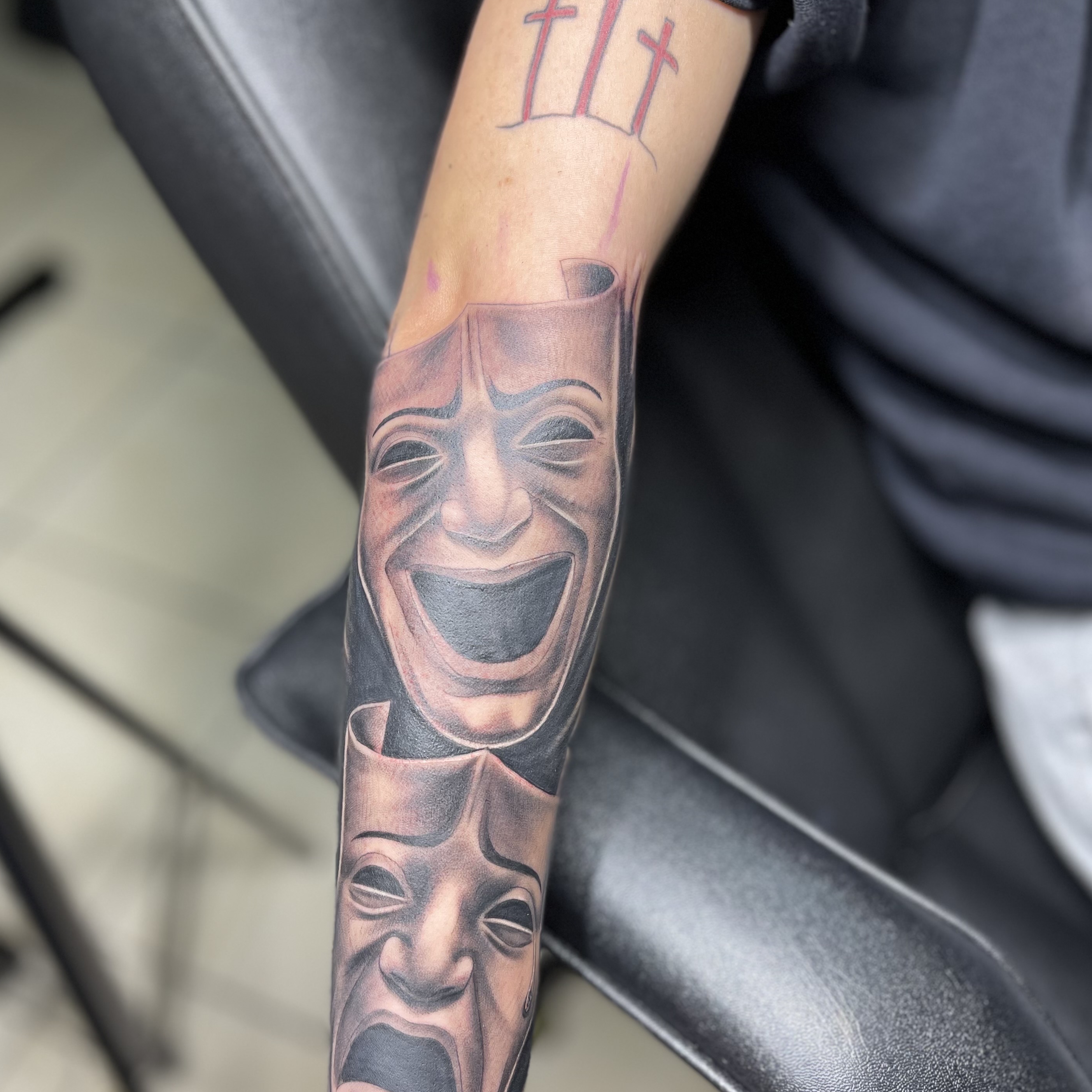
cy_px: 635
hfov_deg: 49.7
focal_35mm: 33
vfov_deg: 49.5
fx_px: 1178
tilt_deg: -52.2
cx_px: 523
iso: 64
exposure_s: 1/60
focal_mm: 5.1
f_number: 1.6
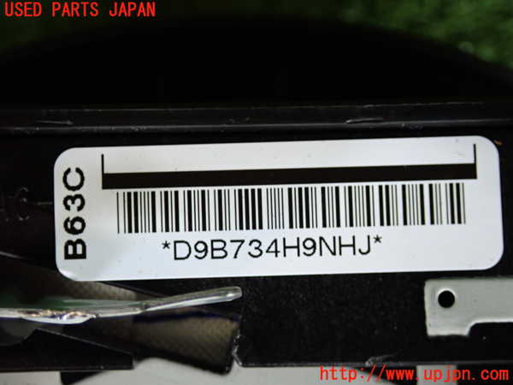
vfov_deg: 20.7
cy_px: 192
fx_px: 1052
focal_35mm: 71
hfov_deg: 27.4
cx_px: 256
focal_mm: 12.73
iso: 500
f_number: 3.9
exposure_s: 1/60
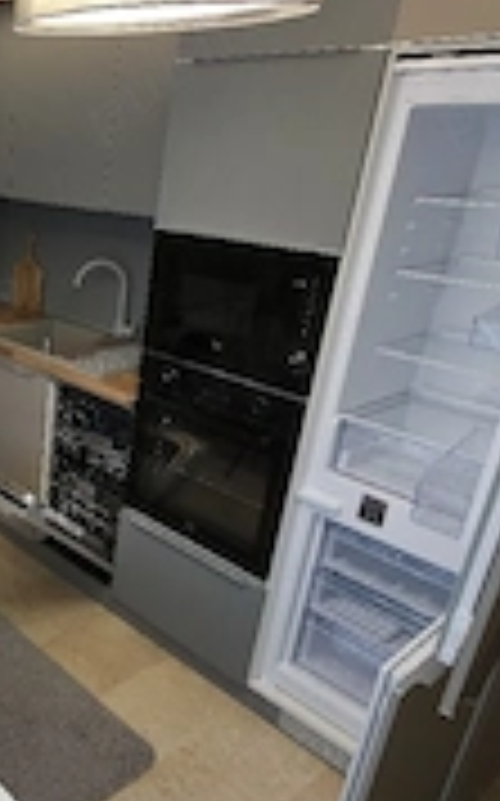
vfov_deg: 61.2
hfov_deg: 35.5
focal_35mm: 31
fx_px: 677
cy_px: 436
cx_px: -32
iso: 20
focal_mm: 2.2
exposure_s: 1/50.3
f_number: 1.9
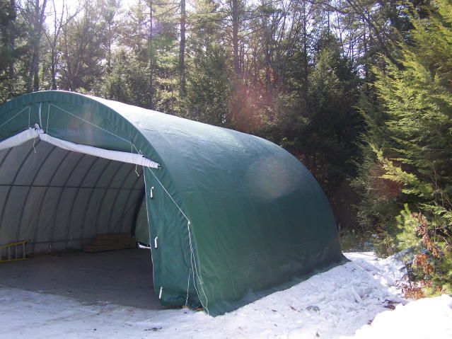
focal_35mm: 38
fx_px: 496
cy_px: 170
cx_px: 226
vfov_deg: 37.7
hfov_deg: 49.0
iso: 64
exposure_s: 1/200
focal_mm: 6.3
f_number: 2.8
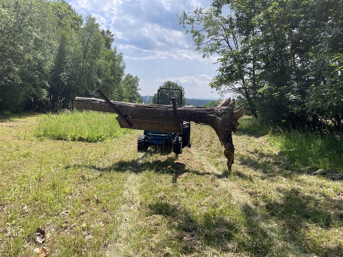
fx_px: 258
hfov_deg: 67.3
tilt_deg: -6.7
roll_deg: -1.9
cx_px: 172
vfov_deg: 53.1
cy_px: 128
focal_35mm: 26
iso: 32
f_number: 1.6
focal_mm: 4.2
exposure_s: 1/2451
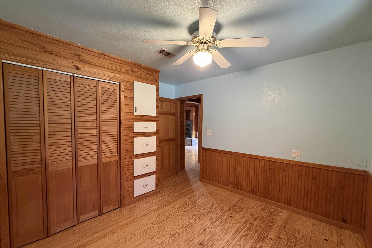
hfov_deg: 100.4
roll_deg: -0.4
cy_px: 129
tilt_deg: -1.2
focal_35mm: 15
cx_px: 183
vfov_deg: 77.3
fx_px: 155
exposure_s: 1/60
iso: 400
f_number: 2.2
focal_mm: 2.22
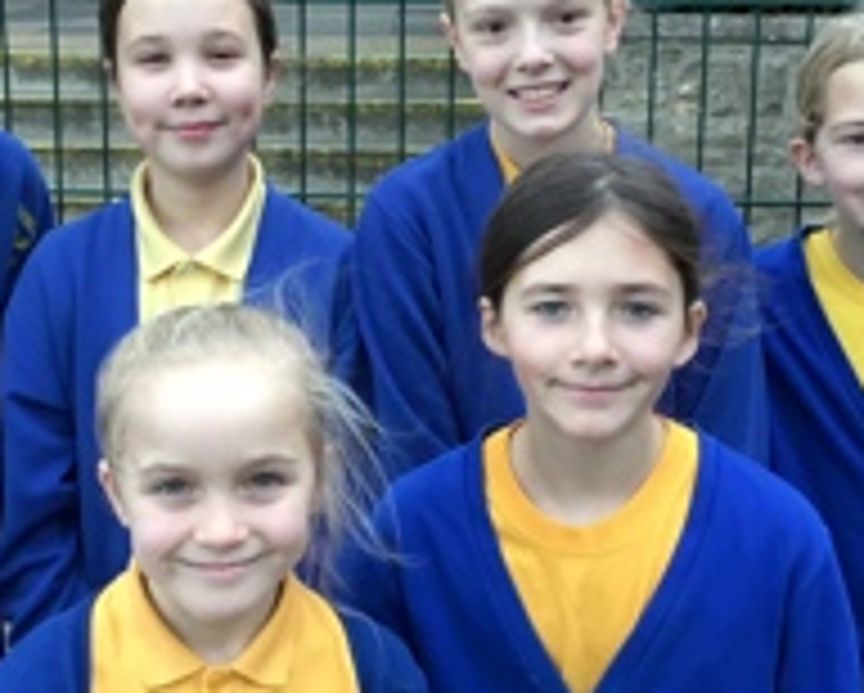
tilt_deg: -8.7
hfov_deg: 29.9
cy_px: 238
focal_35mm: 63
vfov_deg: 24.2
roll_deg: -0.3
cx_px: 364
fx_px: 1613
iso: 32
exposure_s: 1/33
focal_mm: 3.3
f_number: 2.4
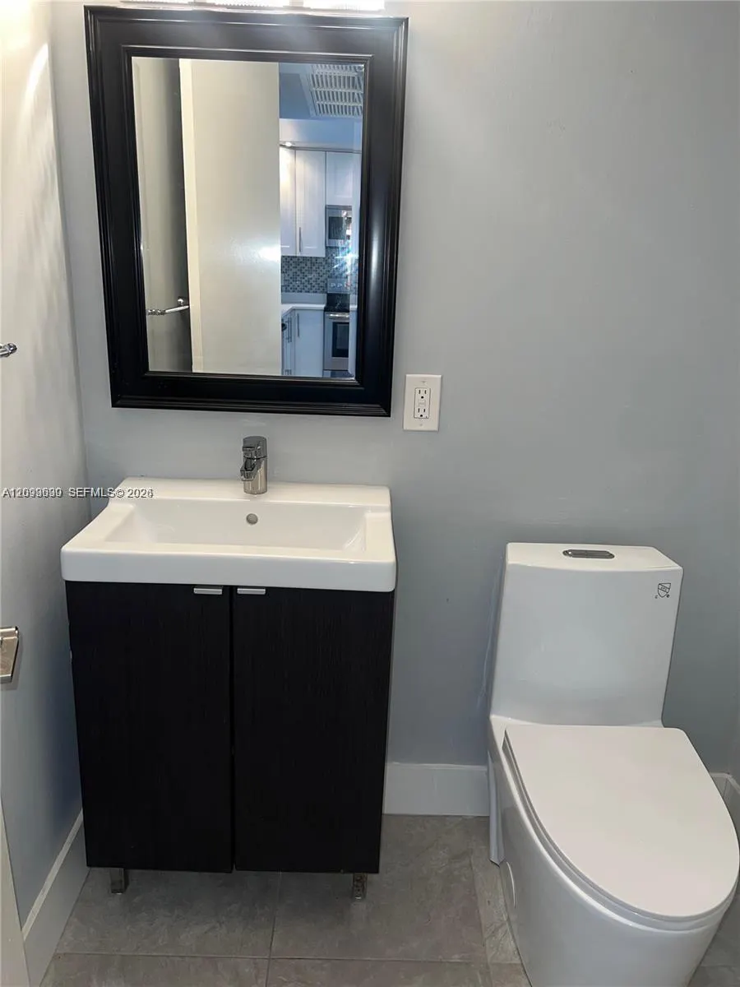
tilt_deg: -17.2
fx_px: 741
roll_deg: -1.8
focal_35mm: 26
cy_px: 494
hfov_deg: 53.1
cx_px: 370
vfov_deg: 67.3
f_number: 1.5
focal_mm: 5.7
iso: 32
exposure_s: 1/31
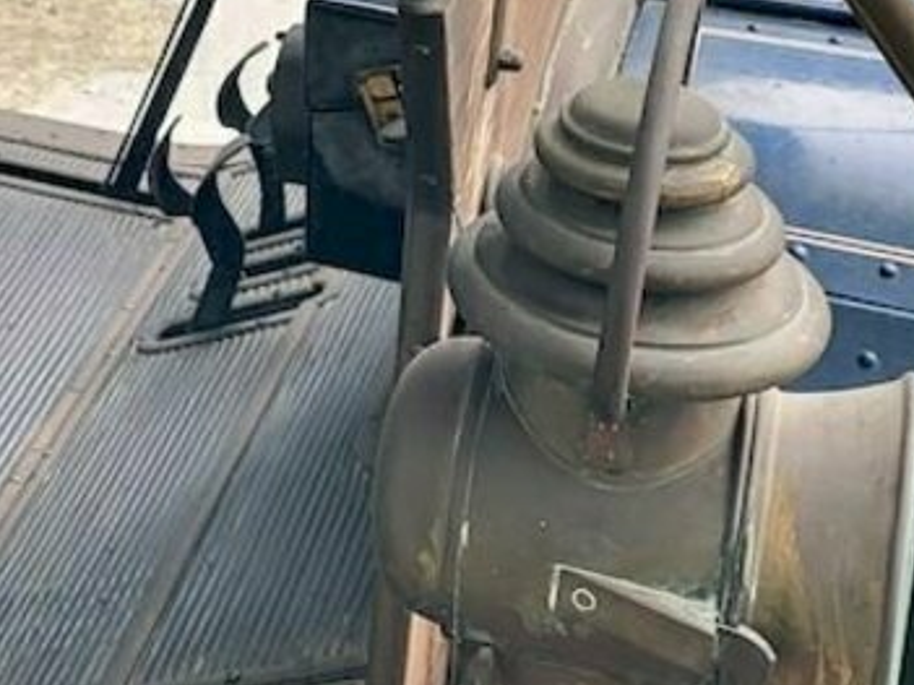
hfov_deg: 19.7
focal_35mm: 89
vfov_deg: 16.0
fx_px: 2349
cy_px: -102
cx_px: -365
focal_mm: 5.4
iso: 64
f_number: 1.8
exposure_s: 1/100
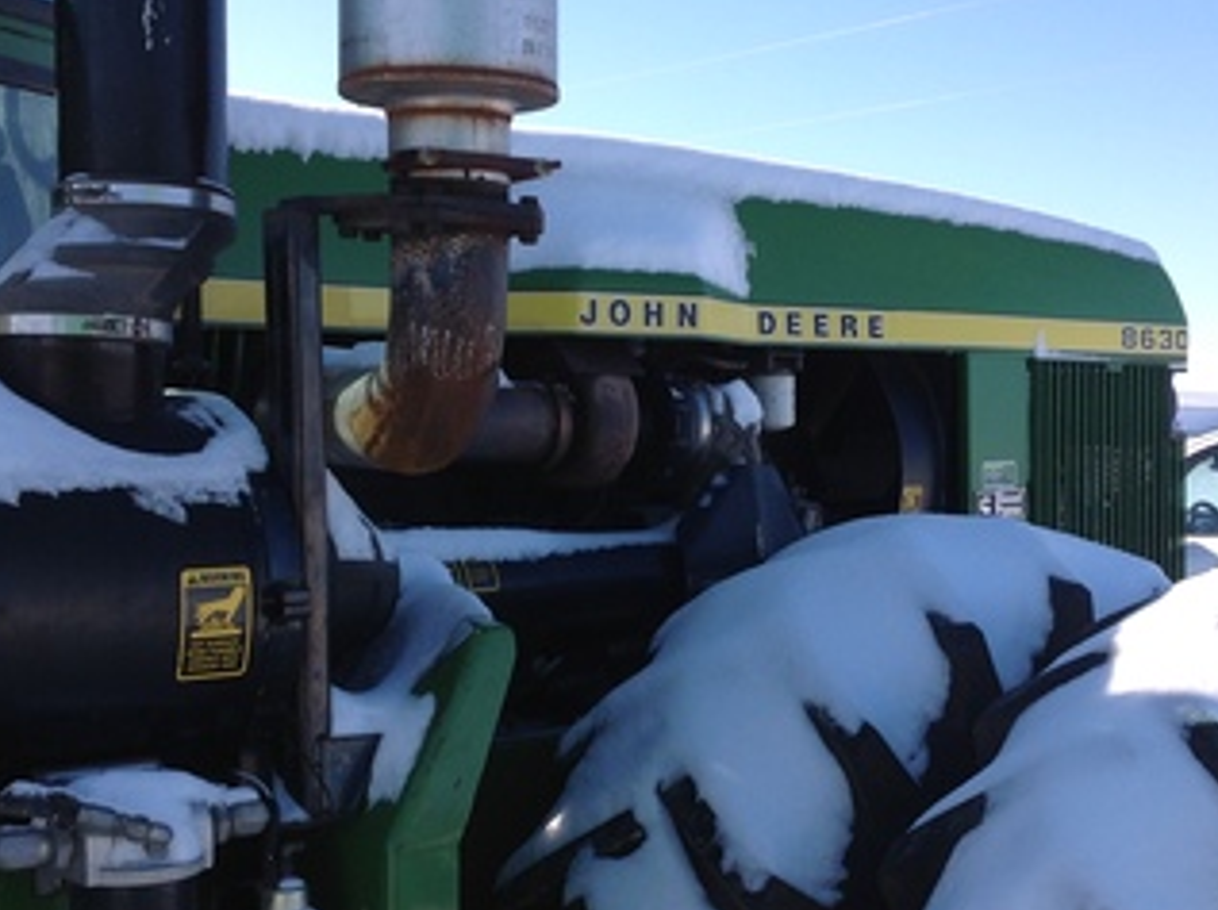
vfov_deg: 24.3
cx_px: 692
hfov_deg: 32.2
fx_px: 2109
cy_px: 522
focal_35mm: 60
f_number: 2.4
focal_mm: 4.28
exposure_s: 1/1592
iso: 50
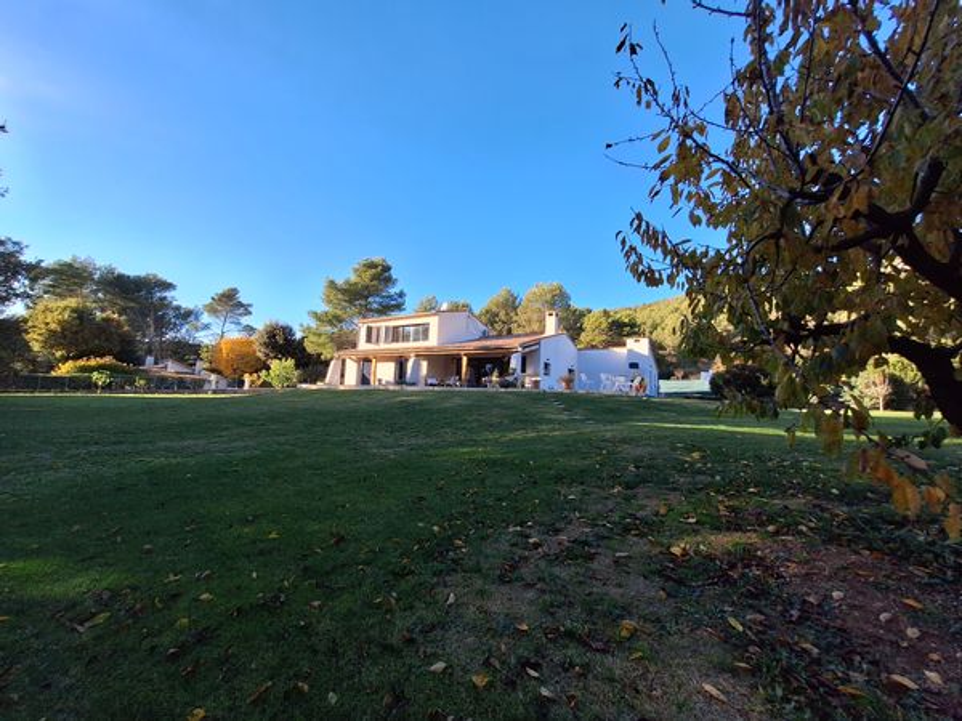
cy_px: 360
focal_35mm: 13
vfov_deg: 89.9
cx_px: 481
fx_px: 361
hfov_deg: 106.2
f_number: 2.2
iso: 40
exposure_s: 1/665
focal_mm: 1.74
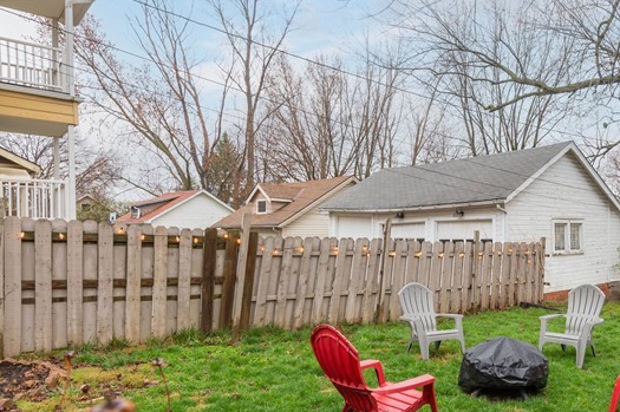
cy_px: 244
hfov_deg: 60.0
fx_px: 499
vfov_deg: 44.7
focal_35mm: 29
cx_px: 471
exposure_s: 1/200
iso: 200
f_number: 8
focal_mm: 14
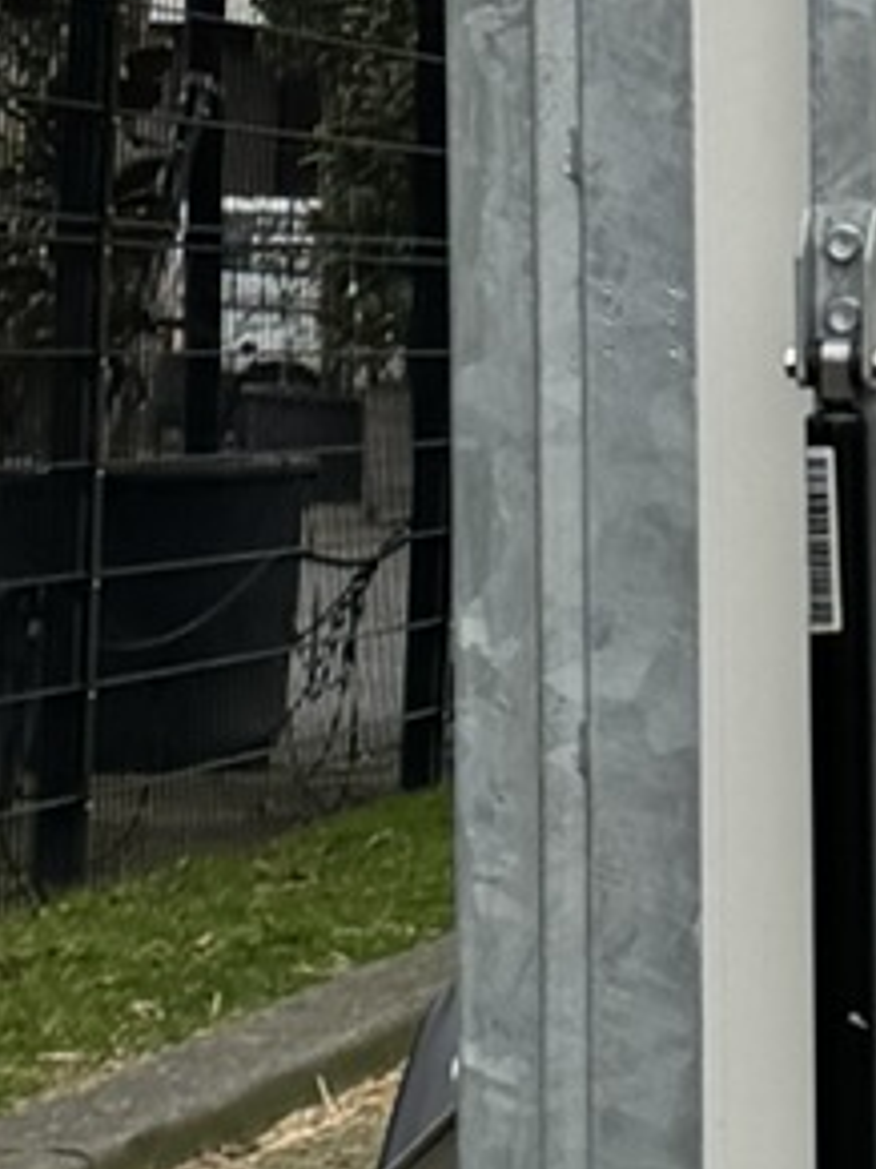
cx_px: 2146
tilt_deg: -1.0
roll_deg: -1.1
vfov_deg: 11.7
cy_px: 474
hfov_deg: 8.1
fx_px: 5707
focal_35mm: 169
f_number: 1.78
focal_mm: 6.86
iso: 64
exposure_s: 1/191
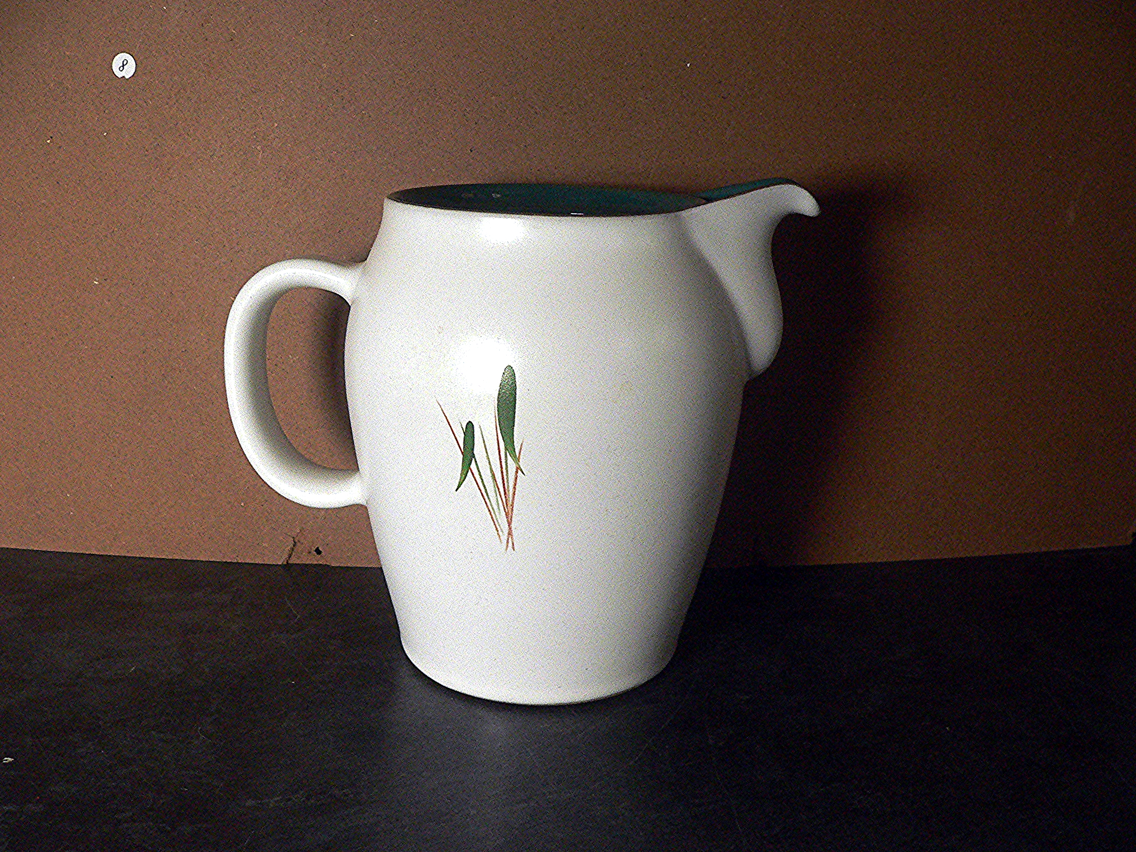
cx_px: 568
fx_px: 1181
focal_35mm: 36
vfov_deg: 39.7
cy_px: 426
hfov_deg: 51.4
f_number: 2.8
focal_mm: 6
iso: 400
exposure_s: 1/30
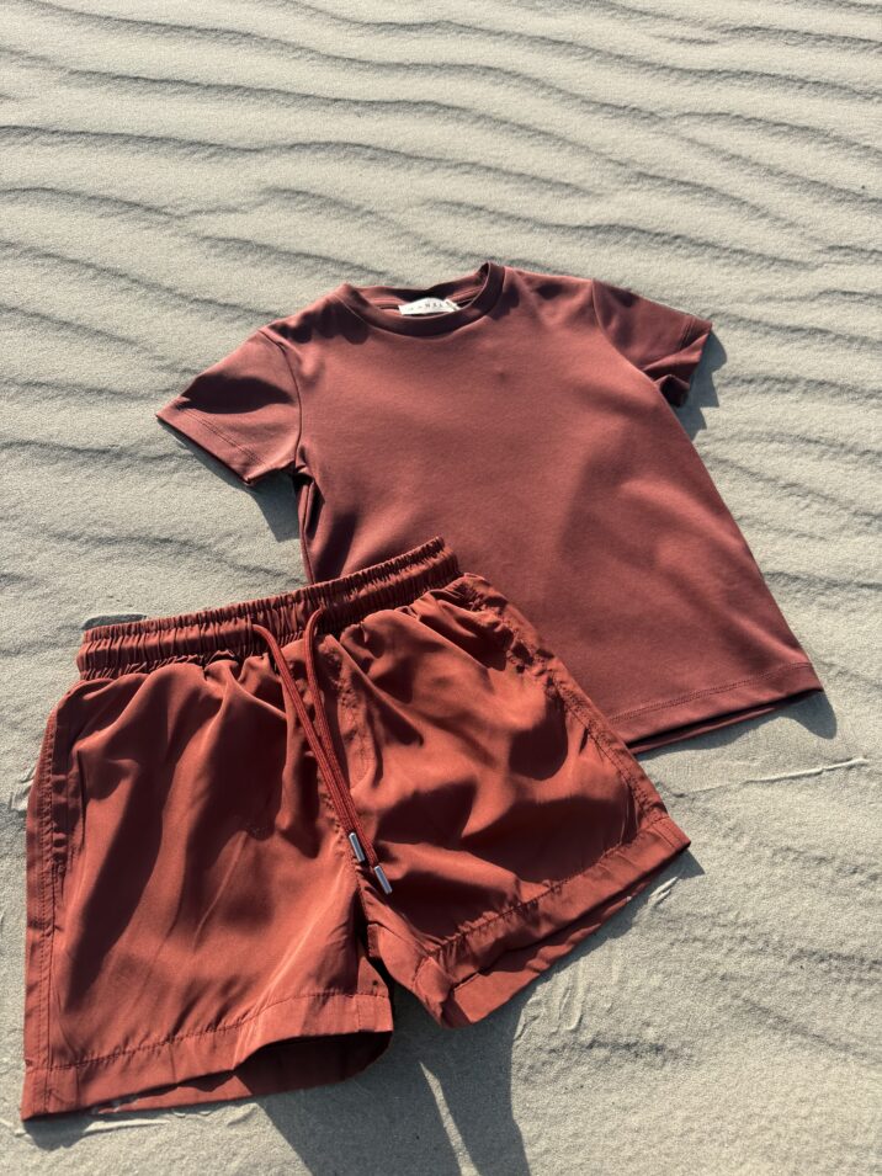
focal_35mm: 24
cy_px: 588
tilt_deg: -54.5
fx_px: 816
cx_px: 441
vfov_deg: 71.6
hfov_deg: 56.8
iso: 80
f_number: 1.78
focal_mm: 6.76
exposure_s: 1/3279
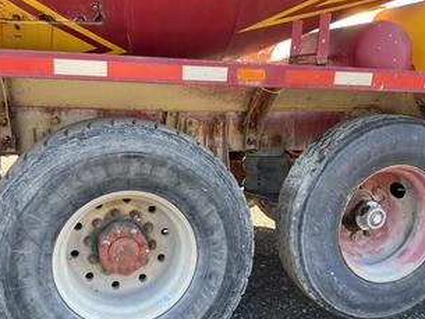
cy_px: 196
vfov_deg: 37.5
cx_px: 202
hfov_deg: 48.9
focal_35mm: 38
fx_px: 467
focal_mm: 3
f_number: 1.8
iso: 32
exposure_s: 1/122
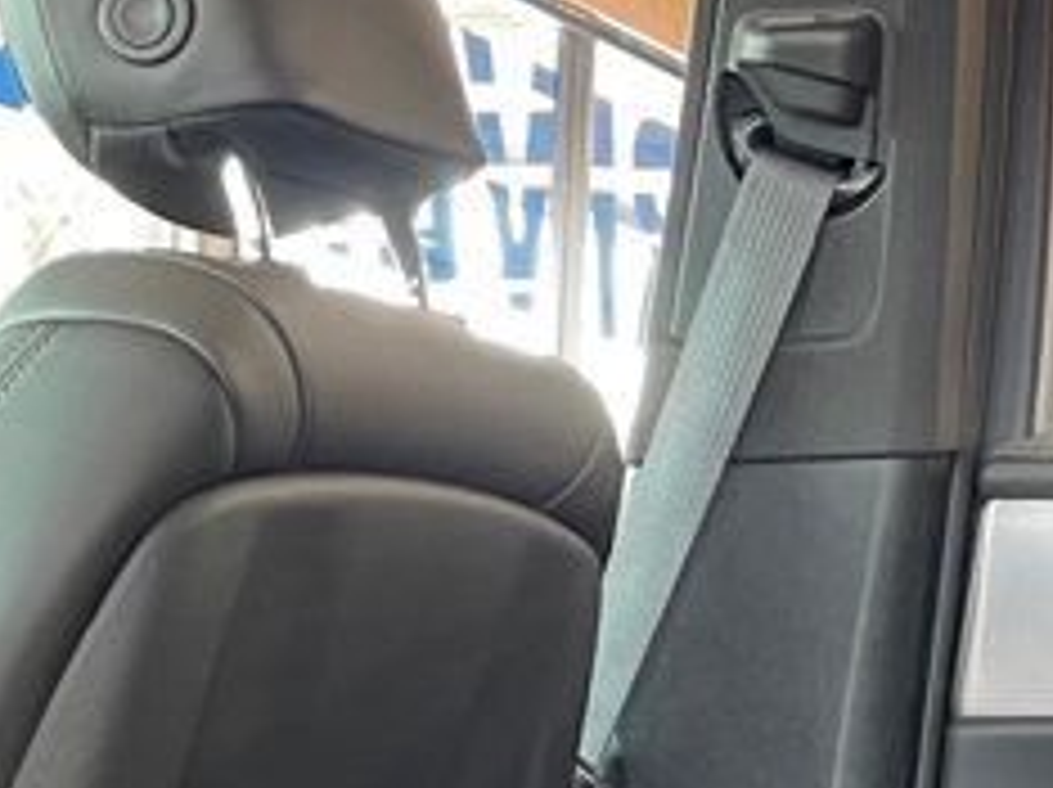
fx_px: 3464
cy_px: 1184
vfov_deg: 12.3
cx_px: 778
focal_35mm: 114
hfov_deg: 17.2
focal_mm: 4.2
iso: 200
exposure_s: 1/60
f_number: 1.6
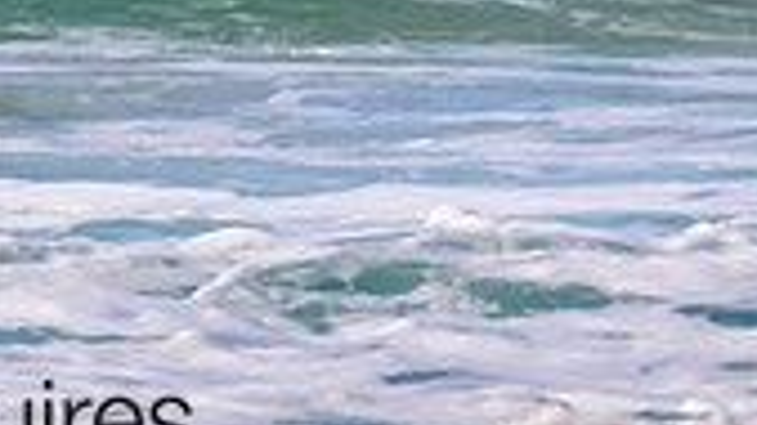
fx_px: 64925
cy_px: -350
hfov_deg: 0.7
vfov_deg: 0.4
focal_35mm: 3235
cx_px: 10
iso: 1400
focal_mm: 800
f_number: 11
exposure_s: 1/2000
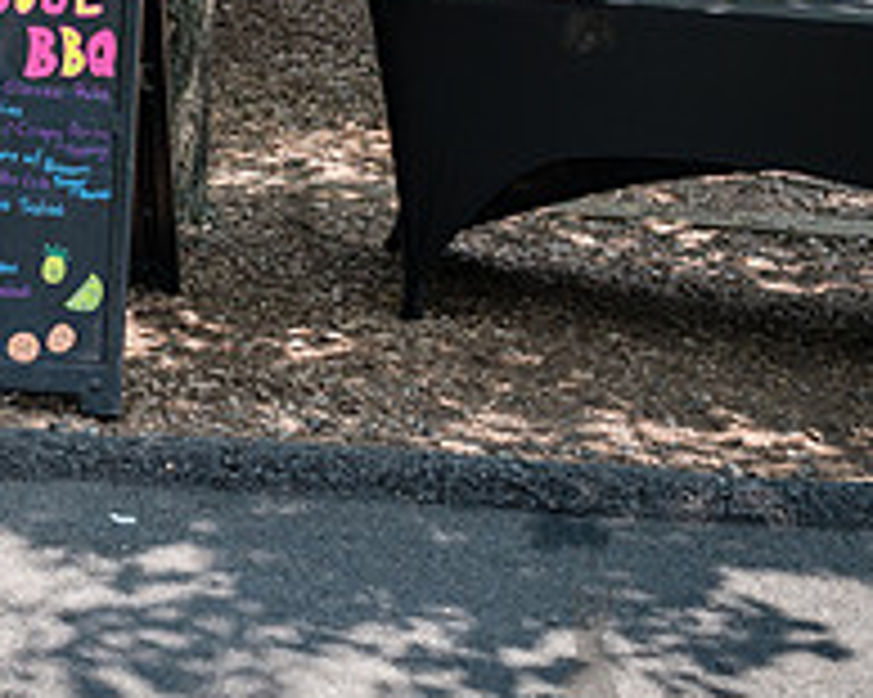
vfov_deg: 15.2
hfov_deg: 18.0
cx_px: -284
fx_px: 2557
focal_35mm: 99
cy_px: -27
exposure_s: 1/400
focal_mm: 35
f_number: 4.5
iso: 400
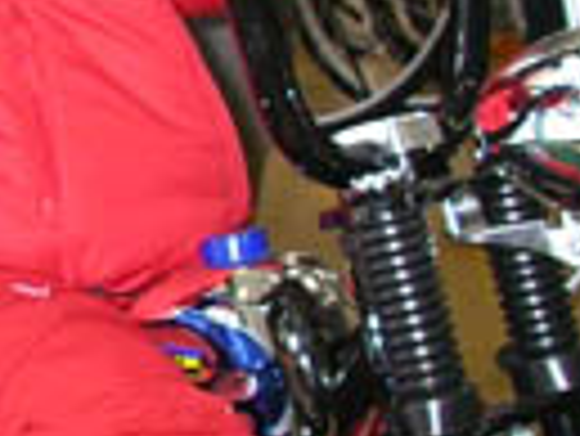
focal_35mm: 147
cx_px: -175
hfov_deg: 13.0
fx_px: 2465
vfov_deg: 10.1
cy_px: 178
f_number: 2.9
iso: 100
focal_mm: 6
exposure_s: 1/31.6
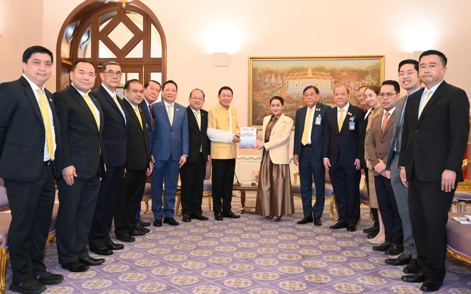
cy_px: 146
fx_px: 462
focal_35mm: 36
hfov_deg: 54.0
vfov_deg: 35.3
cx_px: 231
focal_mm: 33
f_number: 4.5
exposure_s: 1/125
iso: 5000
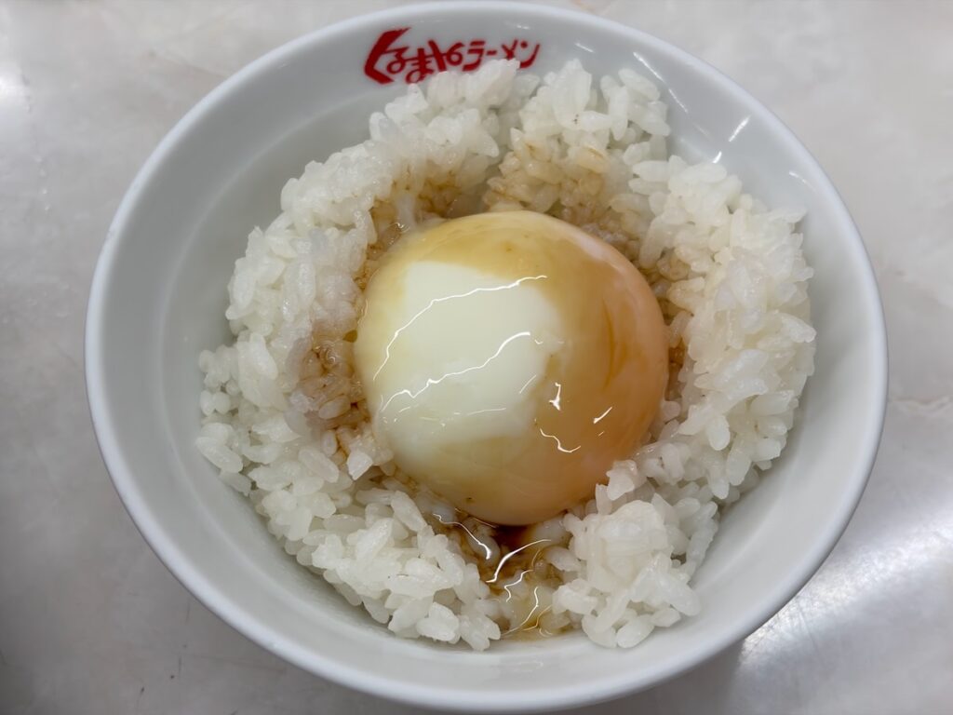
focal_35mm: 52
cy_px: 358
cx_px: 476
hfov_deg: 36.8
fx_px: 1432
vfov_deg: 28.0
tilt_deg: -63.0
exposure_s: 1/100
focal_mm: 5.96
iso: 32
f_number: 1.6
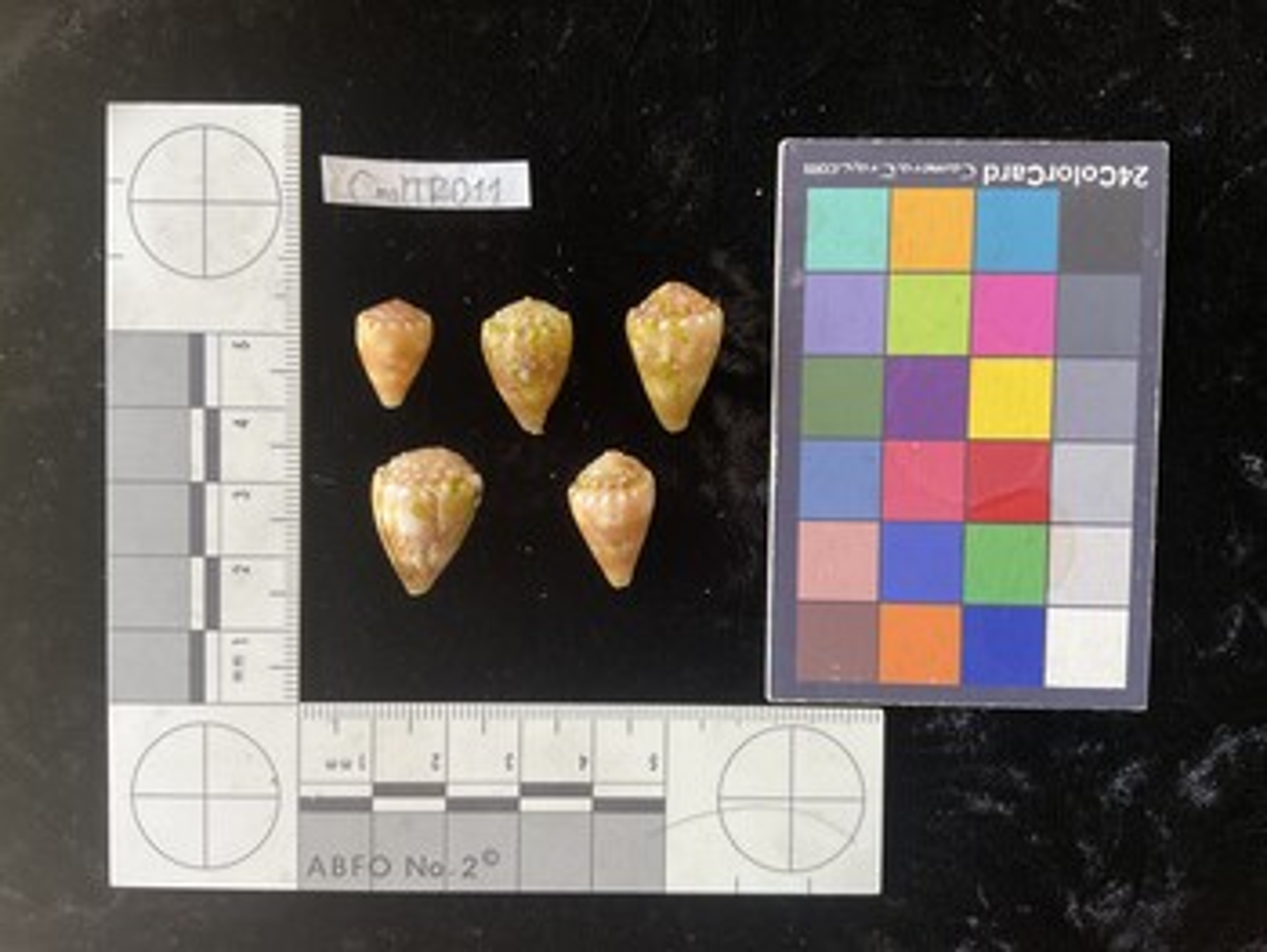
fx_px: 1062
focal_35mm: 29
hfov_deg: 61.6
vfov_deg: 48.3
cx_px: 634
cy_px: 476
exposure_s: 1/60
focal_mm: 3
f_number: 1.8
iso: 40
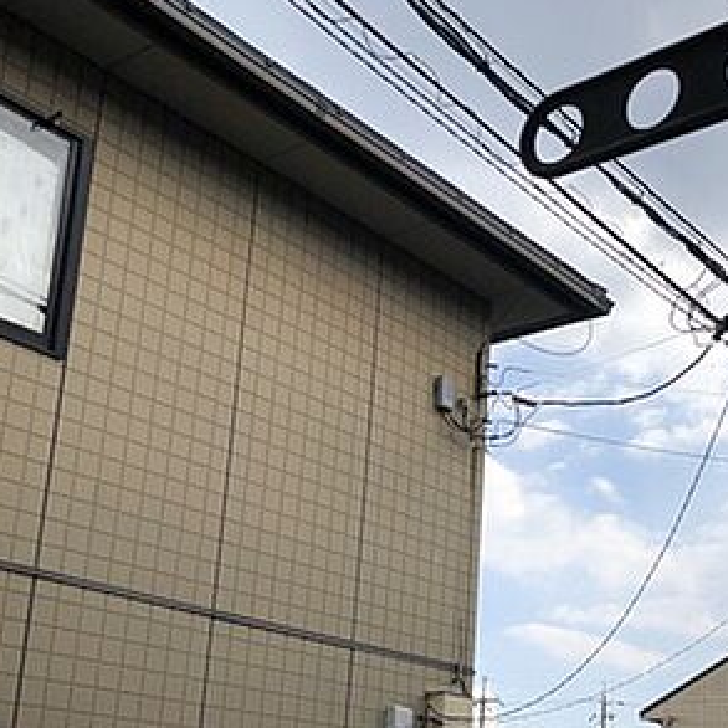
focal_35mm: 54
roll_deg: -2.1
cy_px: 571
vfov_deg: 30.9
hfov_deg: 30.8
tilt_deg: +13.9
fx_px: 1285
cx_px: 584
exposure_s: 1/2088
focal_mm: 3.99
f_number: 1.8
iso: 20
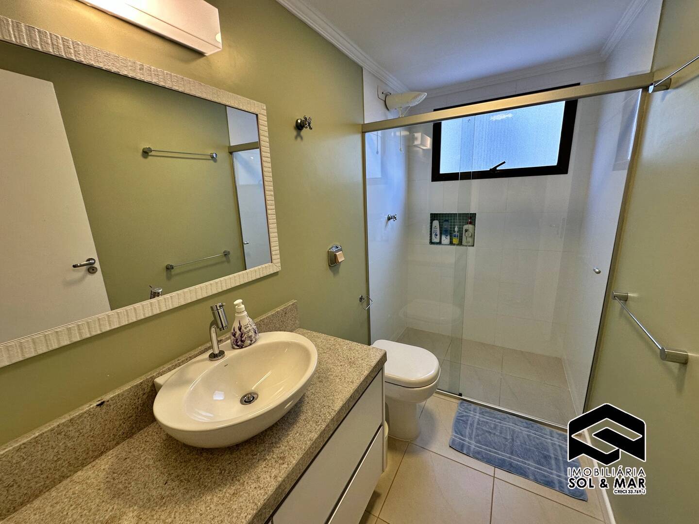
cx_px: 350
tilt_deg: -13.7
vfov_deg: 85.7
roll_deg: +2.3
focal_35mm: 14
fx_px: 283
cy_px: 262
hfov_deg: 102.1
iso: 125
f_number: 2.2
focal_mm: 2.22
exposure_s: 1/120
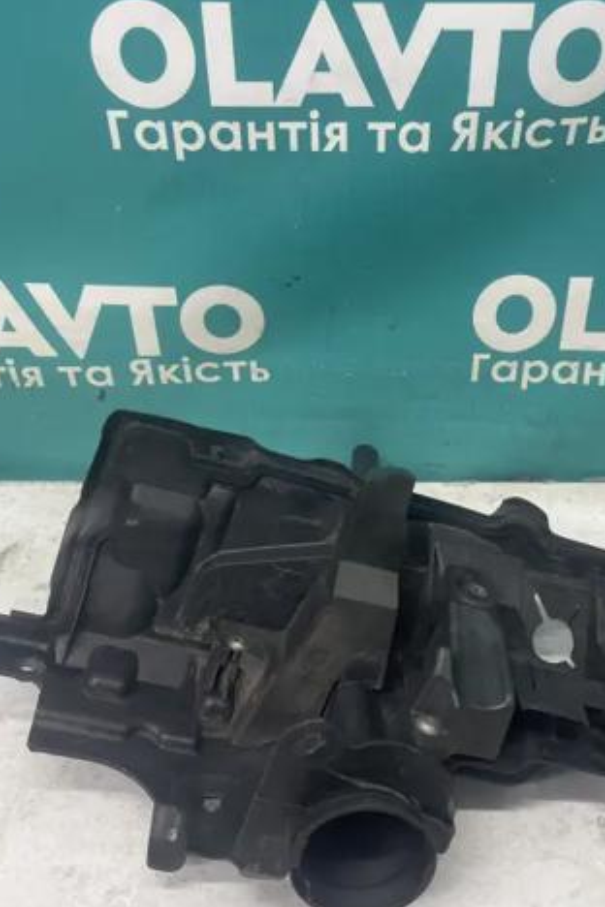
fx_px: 933
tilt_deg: -36.8
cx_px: 372
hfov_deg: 35.8
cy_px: 461
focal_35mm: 37
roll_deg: -0.3
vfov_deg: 51.9
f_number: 1.6
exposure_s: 1/100
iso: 100
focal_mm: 4.2
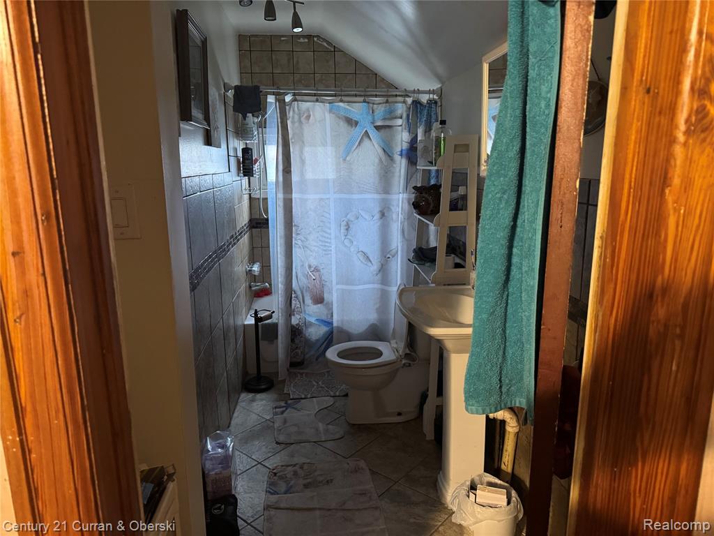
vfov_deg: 56.8
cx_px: 357
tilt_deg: -13.4
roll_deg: +0.6
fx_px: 495
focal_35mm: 24
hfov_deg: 71.6
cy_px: 268
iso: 1000
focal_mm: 6.76
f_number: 1.78
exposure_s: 1/40
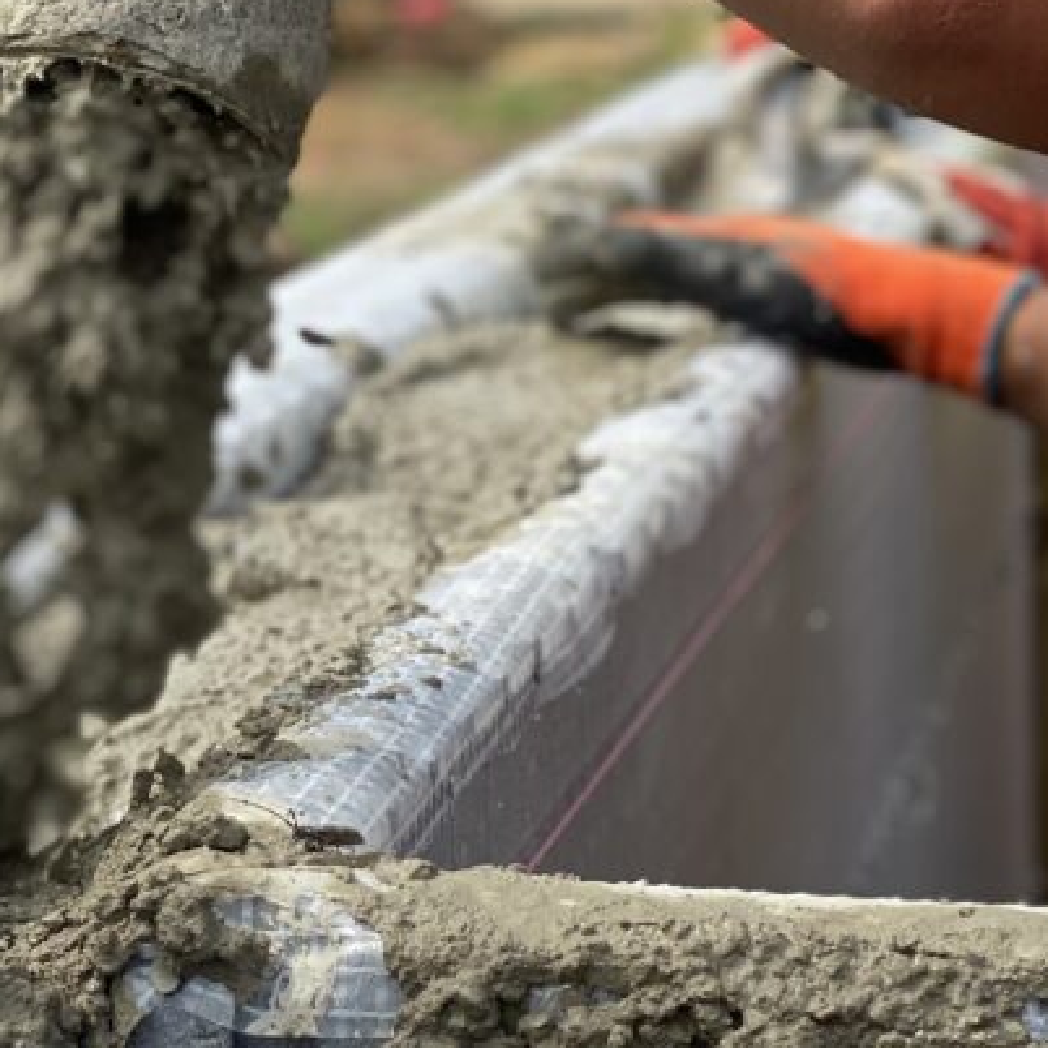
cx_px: 123
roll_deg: +2.1
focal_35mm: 117
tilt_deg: -9.3
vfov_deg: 14.9
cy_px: 383
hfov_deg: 14.8
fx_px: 4008
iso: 20
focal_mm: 6
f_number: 2
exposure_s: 1/905
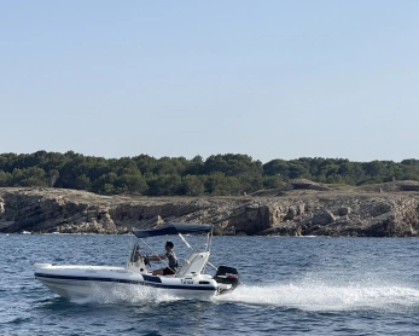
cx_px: 115
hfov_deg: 19.2
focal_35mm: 99
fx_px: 1228
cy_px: 213
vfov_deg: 15.5
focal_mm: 7.5
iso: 20
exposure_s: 1/1672
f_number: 2.2
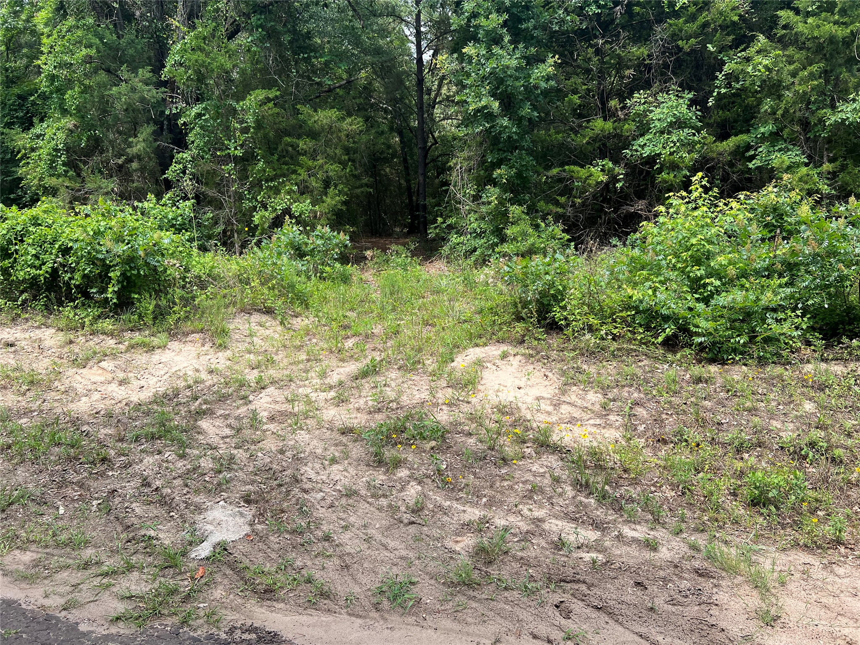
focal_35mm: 26
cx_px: 430
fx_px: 646
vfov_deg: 53.1
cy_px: 322
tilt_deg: -8.1
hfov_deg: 67.3
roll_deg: +0.4
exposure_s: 1/924
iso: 50
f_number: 1.5
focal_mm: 5.7
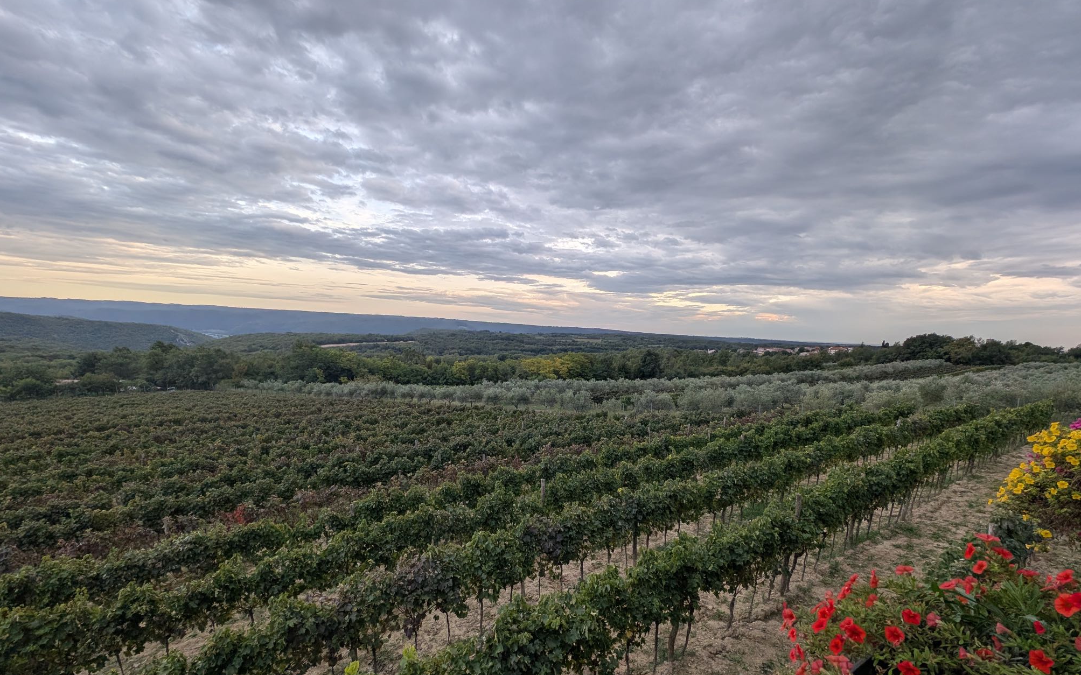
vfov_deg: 81.7
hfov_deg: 109.4
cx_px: 540
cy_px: 409
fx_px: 383
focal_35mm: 13
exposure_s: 1/212
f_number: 1.95
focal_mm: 2.23
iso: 33
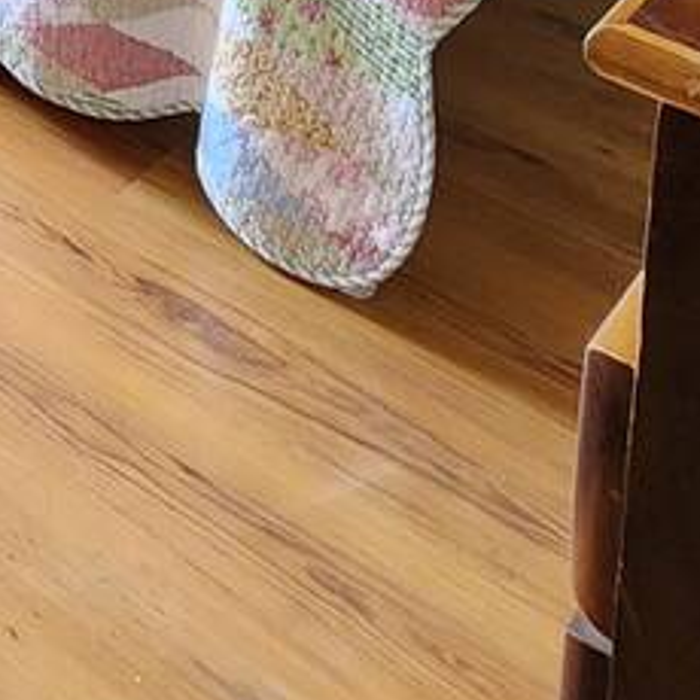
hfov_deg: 19.7
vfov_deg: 16.1
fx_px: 1647
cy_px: -837
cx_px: -444
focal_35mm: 72
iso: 250
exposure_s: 1/60
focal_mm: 2.2
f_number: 2.2
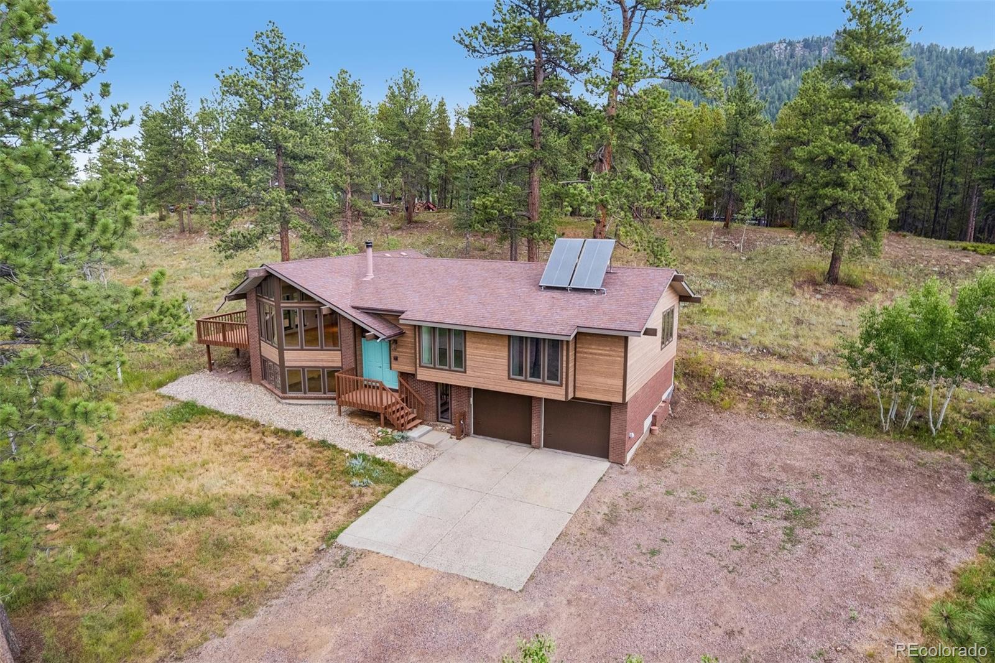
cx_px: 498
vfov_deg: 57.2
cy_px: 332
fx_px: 608
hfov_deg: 78.6
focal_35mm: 22
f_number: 2.8
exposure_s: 1/20
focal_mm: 8.4
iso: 100
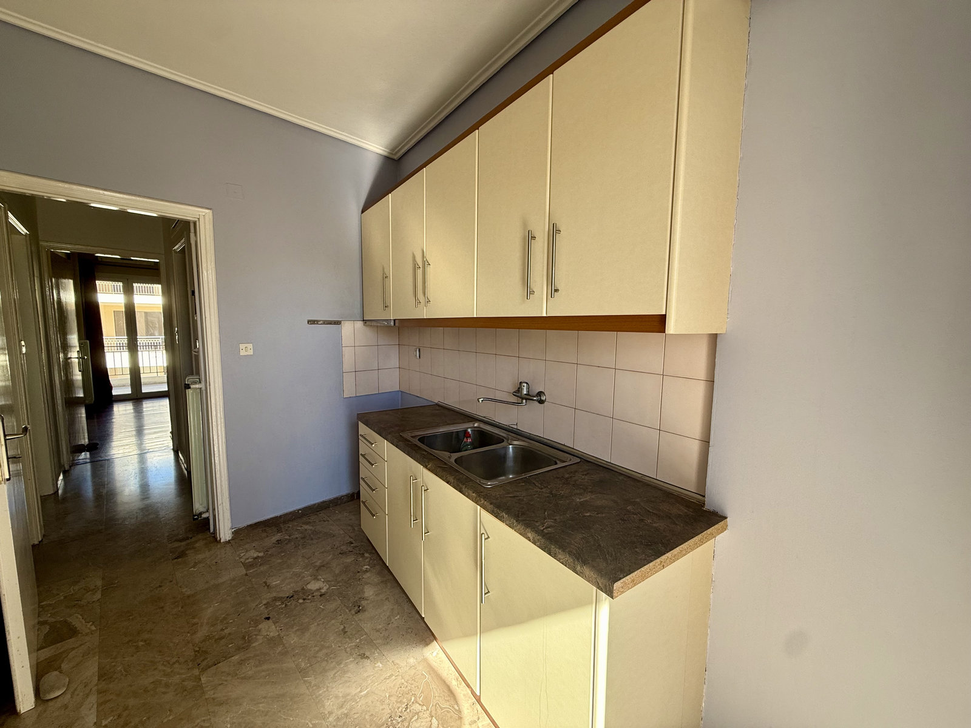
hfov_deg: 102.1
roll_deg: -0.9
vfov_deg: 85.7
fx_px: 393
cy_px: 364
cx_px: 486
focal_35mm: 14
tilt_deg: -5.2
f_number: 2.2
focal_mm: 2.22
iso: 50
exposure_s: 1/124
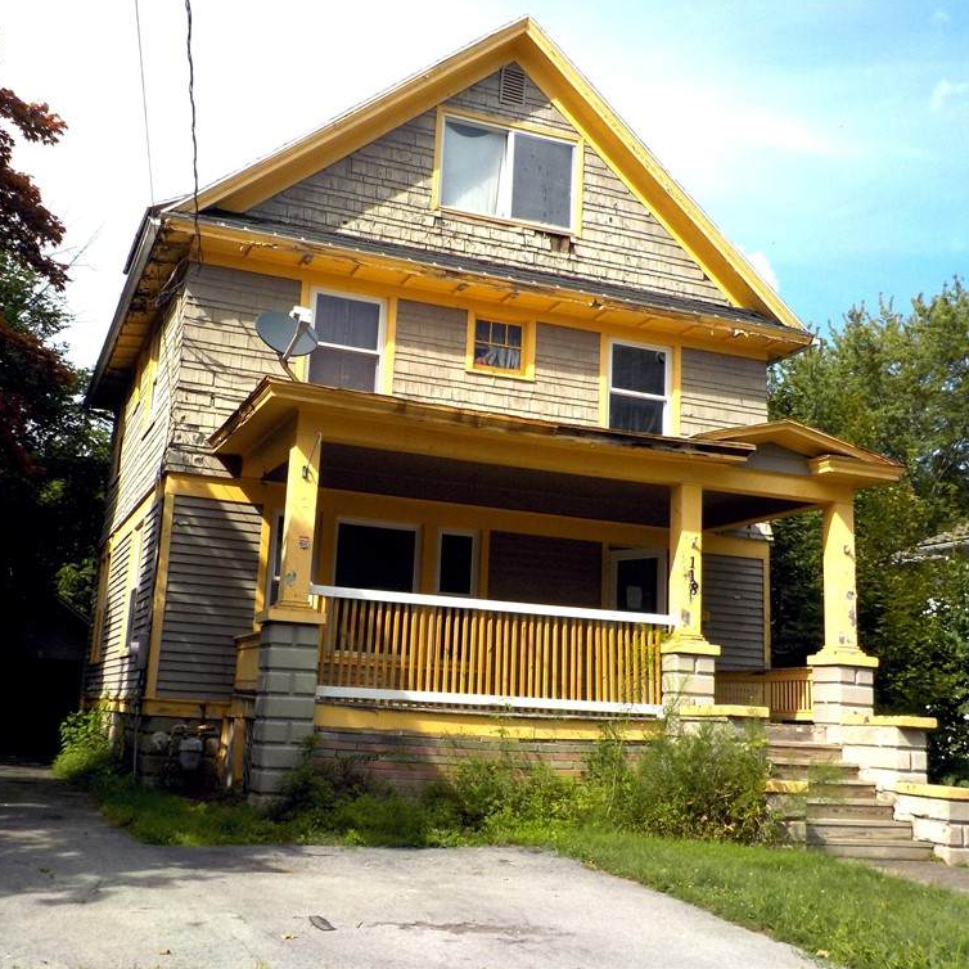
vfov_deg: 46.0
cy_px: 477
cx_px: 437
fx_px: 1140
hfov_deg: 46.0
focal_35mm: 36
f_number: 3.3
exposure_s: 1/1250
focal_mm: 4.1
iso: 125
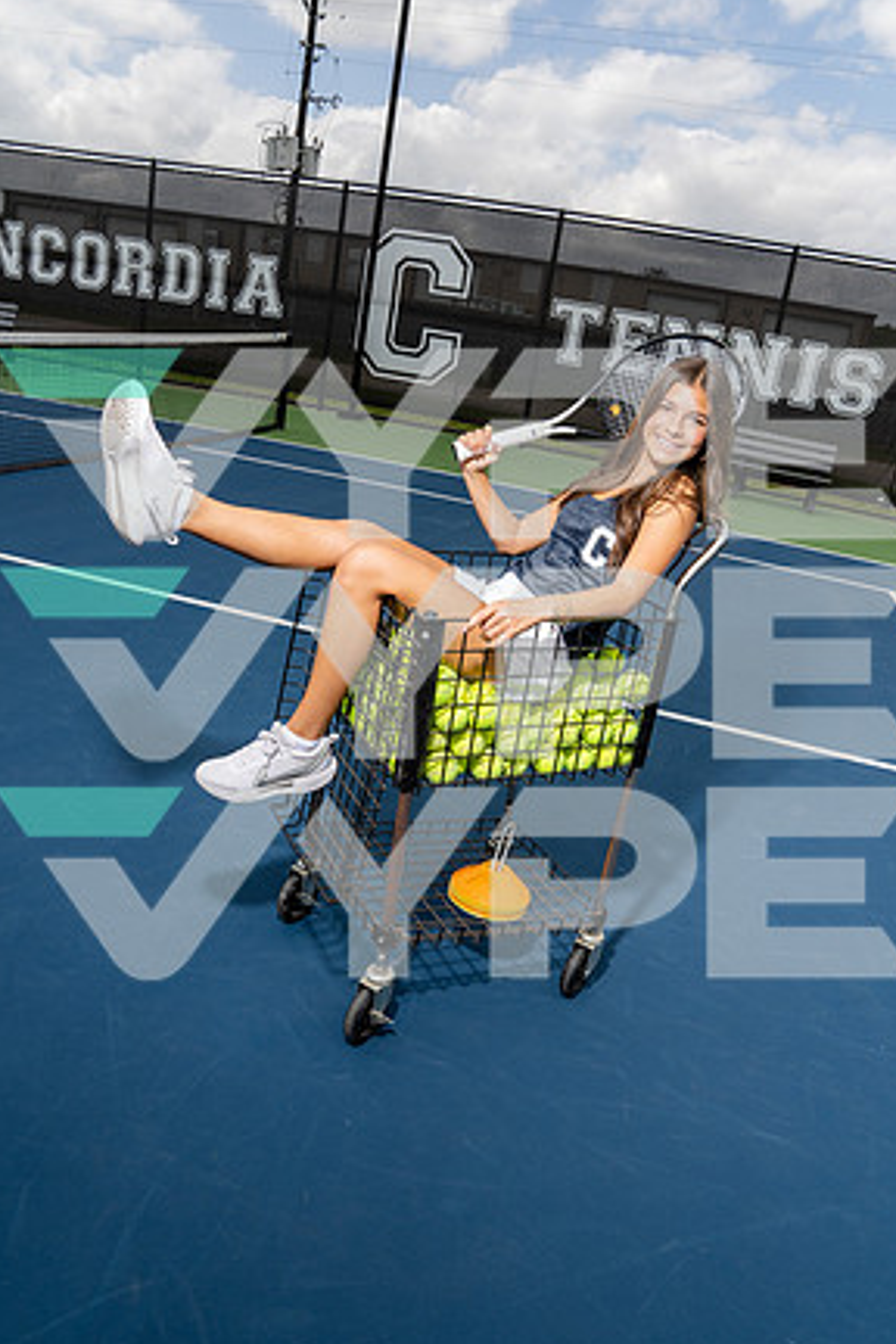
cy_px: 666
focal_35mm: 25
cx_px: 460
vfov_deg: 71.5
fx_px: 933
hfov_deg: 51.3
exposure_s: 1/250
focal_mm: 24
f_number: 8
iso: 100
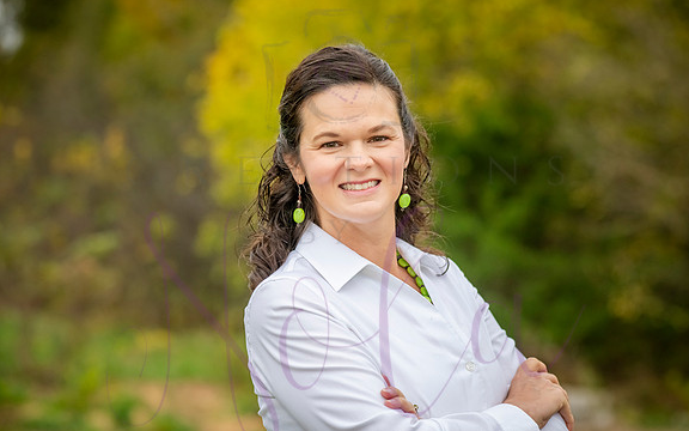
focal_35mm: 115
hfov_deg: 18.1
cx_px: 346
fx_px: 2159
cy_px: 229
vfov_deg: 11.4
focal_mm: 112
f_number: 4.5
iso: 1000
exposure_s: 1/800
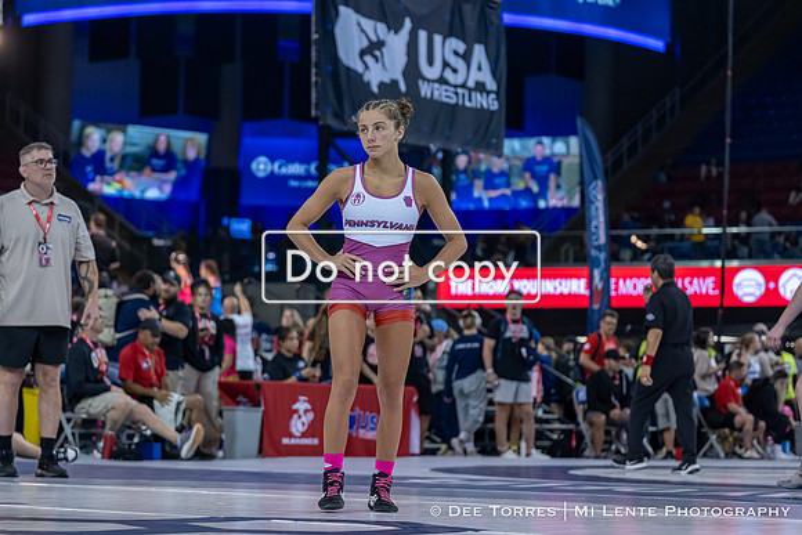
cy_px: 274
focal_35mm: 97
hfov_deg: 20.9
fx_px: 2169
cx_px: 333
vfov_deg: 14.1
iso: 2000
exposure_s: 1/800
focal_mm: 70
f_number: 2.8
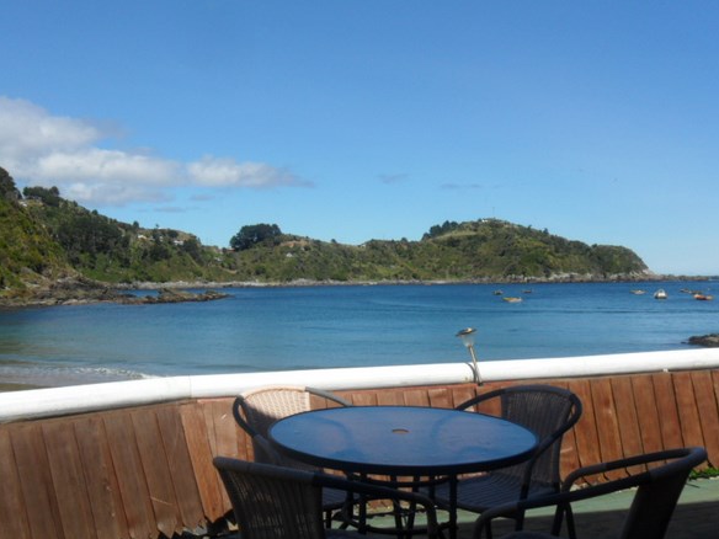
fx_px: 769
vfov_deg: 38.4
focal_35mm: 37
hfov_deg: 50.0
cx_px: 314
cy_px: 340
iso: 80
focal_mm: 4.9
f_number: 3.5
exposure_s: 1/750
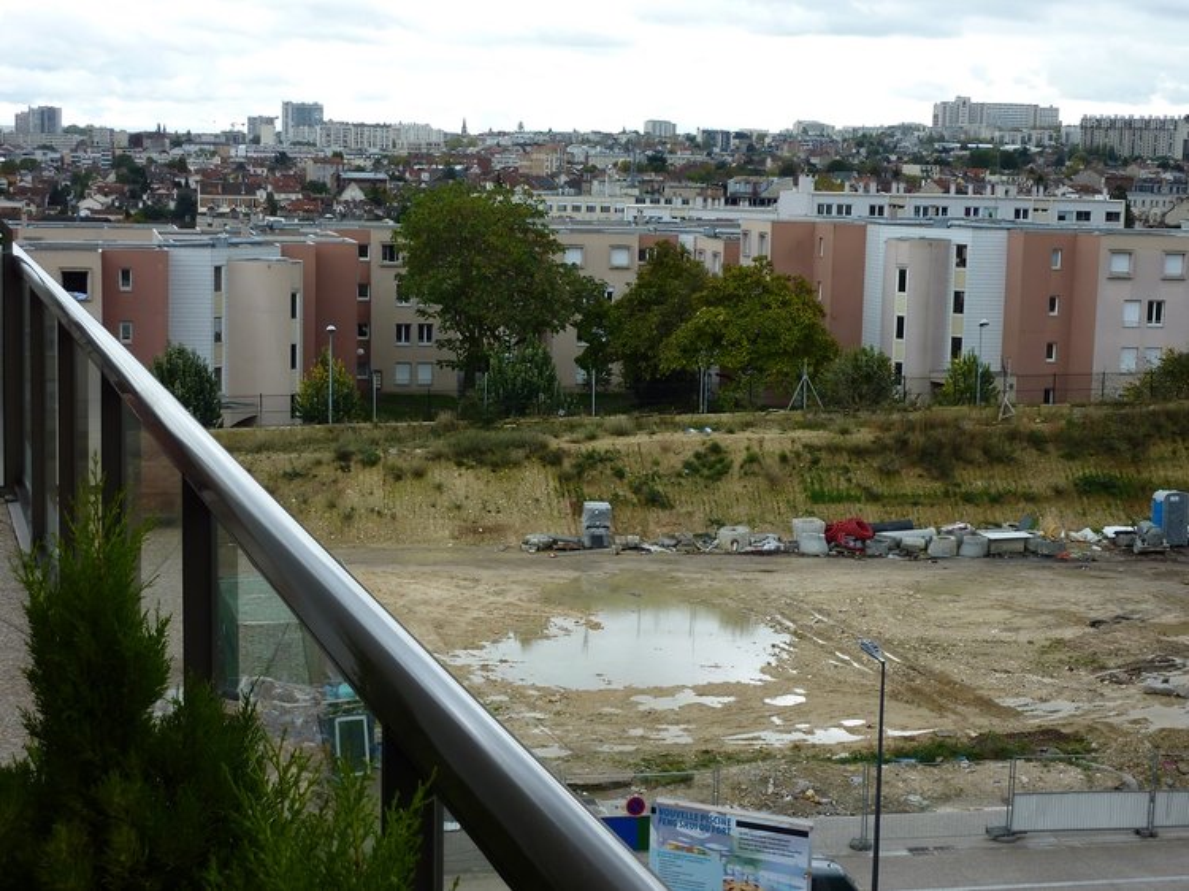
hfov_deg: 34.9
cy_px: 446
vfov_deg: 26.5
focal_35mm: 55
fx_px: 1889
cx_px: 594
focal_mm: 9.1
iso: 80
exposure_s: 1/125
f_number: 3.9
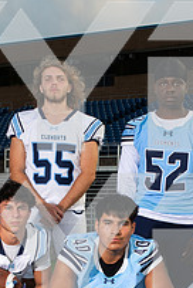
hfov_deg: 14.1
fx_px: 777
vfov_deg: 20.6
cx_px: 125
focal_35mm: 97
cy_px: 249
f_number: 7.1
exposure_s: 1/320
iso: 160
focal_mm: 34
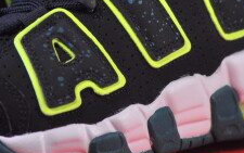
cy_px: -34
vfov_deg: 4.8
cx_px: 17
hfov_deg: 7.7
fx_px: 1803
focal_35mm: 271
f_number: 2.8
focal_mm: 50
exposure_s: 1/320
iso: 250
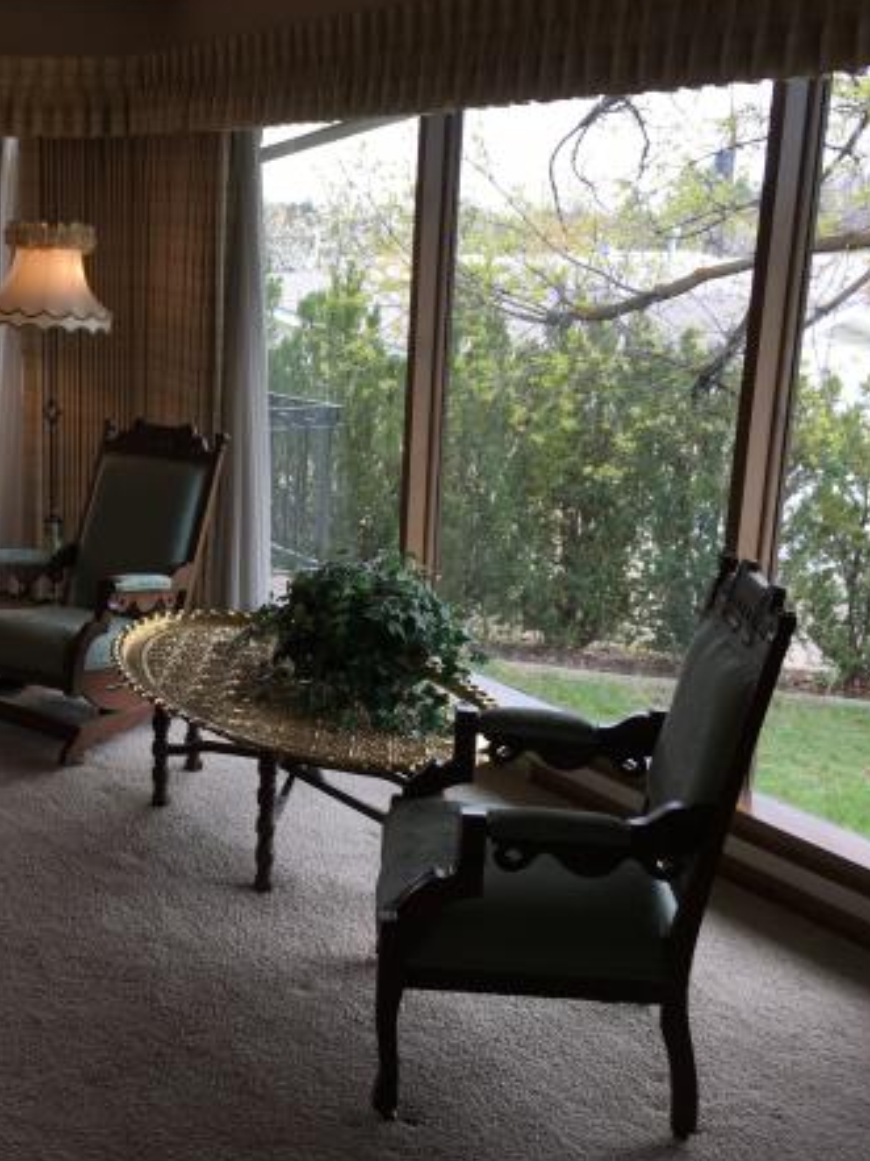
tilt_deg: -14.7
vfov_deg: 44.8
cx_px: 147
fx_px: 1409
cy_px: 559
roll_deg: -0.1
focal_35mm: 42
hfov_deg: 33.1
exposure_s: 1/120
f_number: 2.2
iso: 32
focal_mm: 4.15
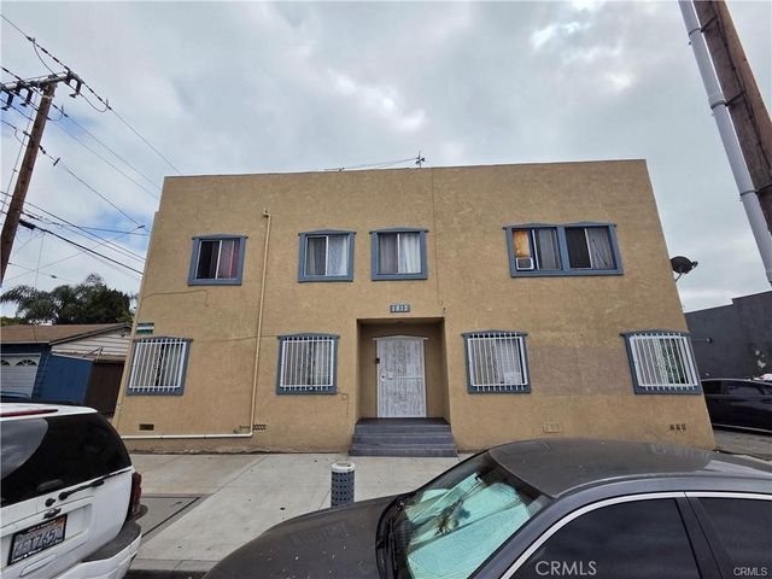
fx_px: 290
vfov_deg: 89.9
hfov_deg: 106.2
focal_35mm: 13
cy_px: 290
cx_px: 386
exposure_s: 1/6012
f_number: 2.2
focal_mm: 2.2
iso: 100
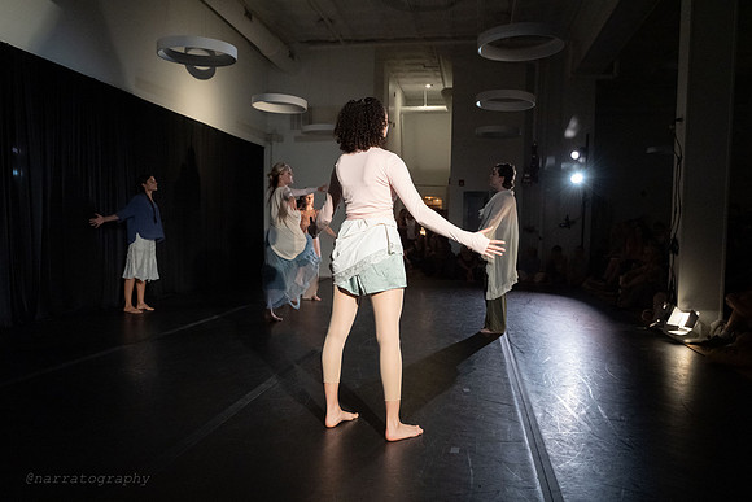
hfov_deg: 64.6
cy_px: 251
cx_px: 376
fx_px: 595
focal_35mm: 28
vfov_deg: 45.7
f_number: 5
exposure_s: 1/400
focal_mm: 28
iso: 6400
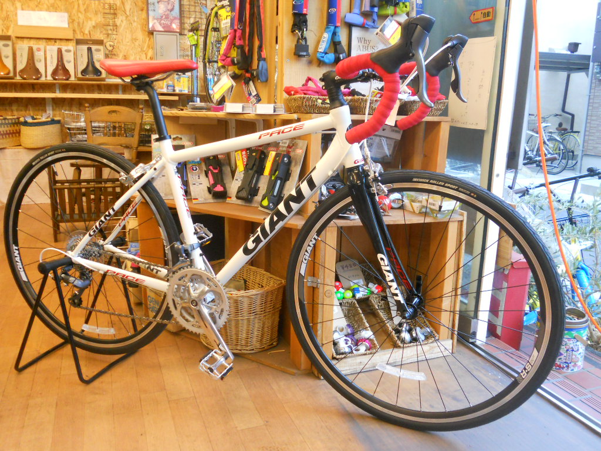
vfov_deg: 44.2
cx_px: 300
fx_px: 556
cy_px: 226
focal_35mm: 32
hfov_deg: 56.8
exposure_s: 1/30
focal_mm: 5.8
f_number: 3.5
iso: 320
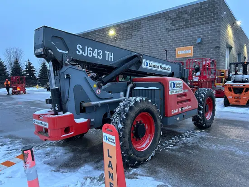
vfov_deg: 53.1
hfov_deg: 67.3
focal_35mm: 26
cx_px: 124
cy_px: 94
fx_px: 187
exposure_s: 1/60
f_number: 1.5
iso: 250
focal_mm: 5.7
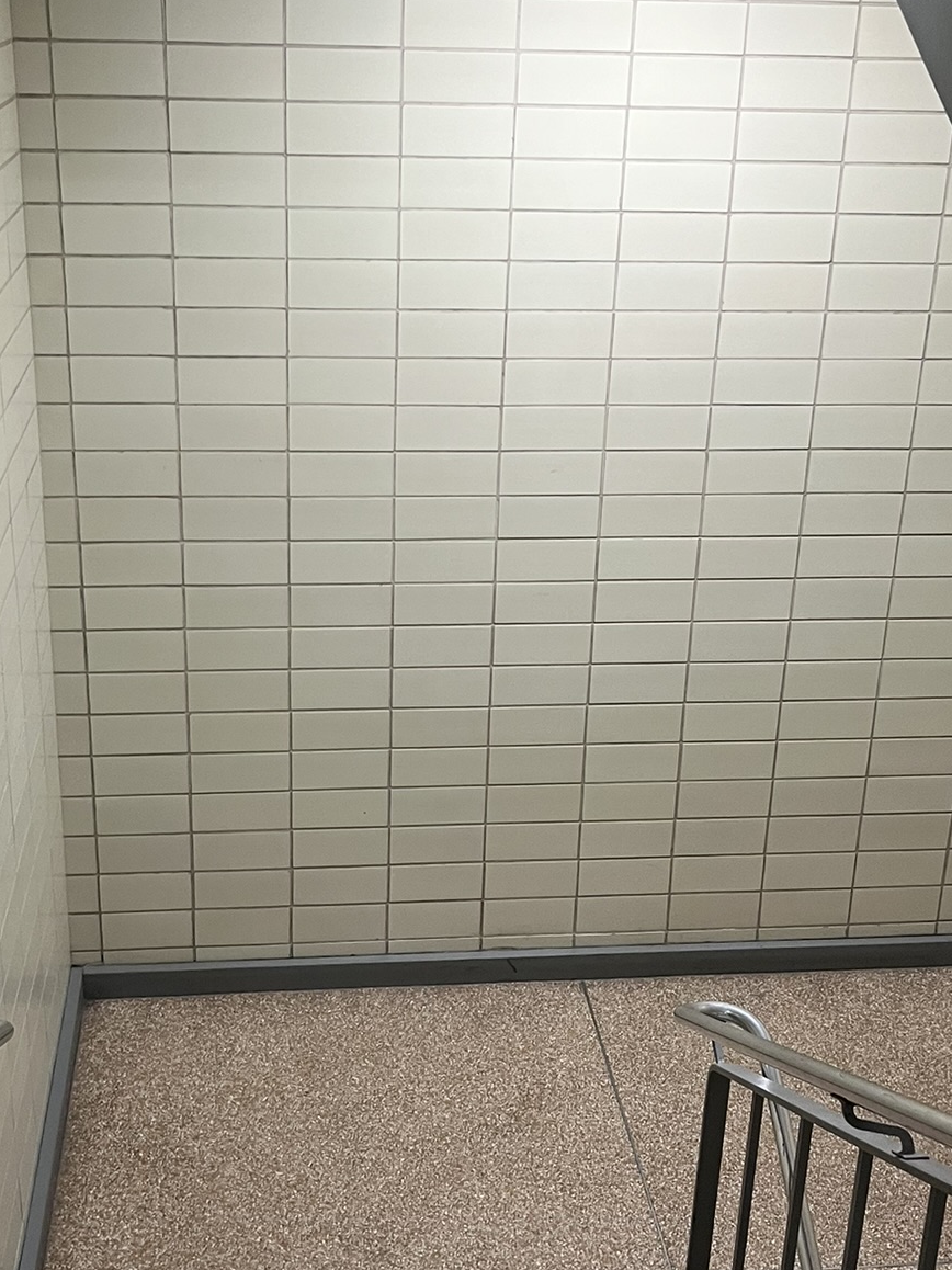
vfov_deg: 41.2
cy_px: 626
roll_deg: -1.1
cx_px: 445
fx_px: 1687
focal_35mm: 46
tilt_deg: -23.1
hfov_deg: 31.5
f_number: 1.6
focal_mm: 5.1
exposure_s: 1/60
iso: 125
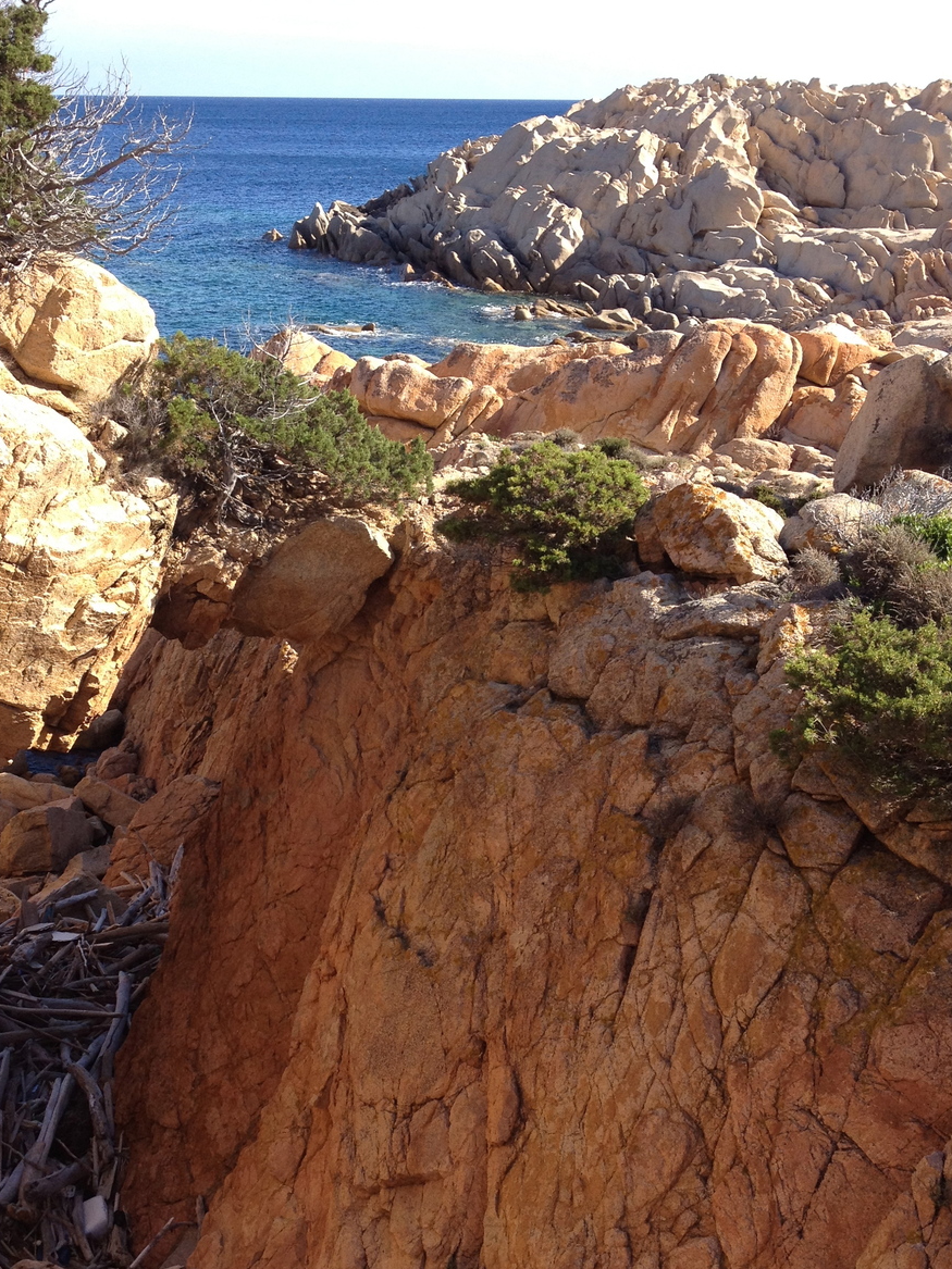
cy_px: 797
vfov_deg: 39.4
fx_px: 1760
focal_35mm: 48
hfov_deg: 30.2
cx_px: 394
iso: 64
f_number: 2.4
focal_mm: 4.28
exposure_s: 1/681
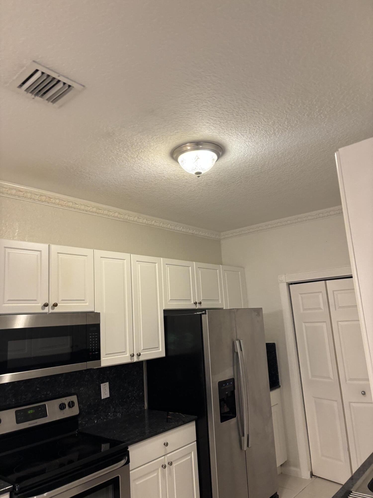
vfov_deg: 67.3
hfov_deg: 53.1
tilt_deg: +13.6
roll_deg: +0.4
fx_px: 374
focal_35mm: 26
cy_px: 249
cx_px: 186
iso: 125
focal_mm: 5.96
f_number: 1.6
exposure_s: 1/60
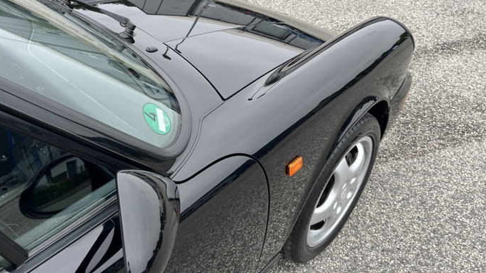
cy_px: 91
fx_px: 412
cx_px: 222
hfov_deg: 60.9
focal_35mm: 32
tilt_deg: -32.8
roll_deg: -1.6
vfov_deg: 36.3
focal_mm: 5.1
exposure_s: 1/154
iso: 40
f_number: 1.6
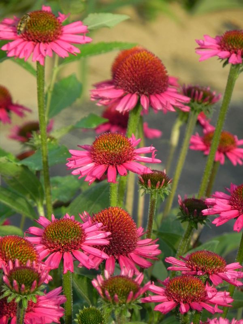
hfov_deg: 3.5
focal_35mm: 425
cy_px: 162
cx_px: 122
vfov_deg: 4.7
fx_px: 3978
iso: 160
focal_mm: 75.7
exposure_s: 1/320
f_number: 5
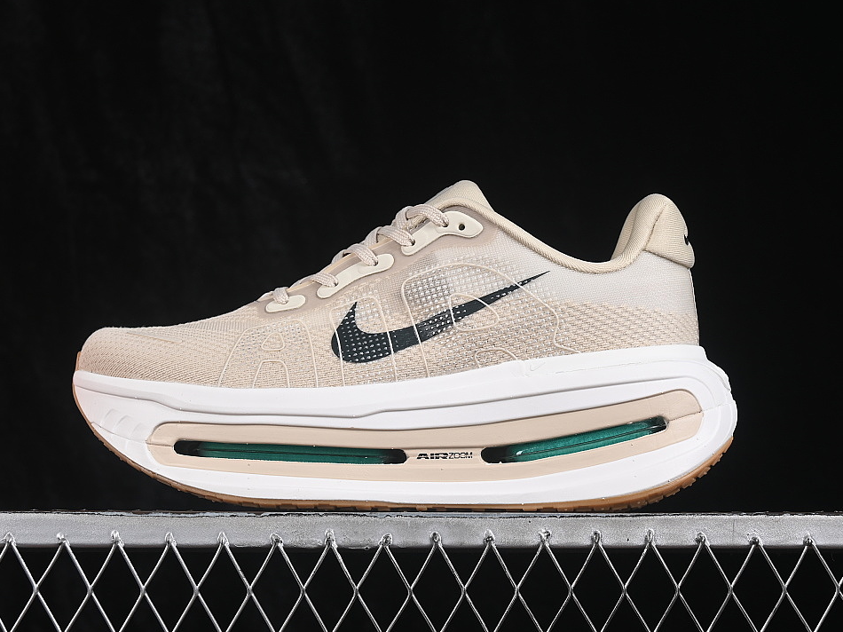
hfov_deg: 23.8
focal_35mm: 82
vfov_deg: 18.0
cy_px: 314
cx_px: 407
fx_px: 1996
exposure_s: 1/80
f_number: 8
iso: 160
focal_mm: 50
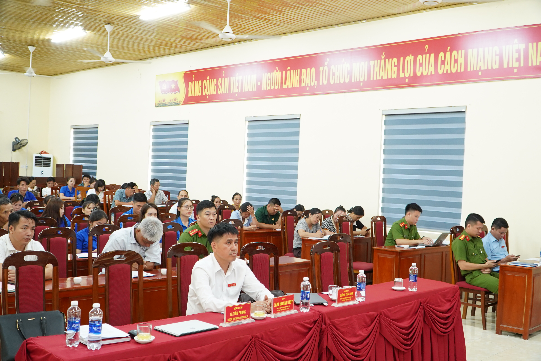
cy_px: 180
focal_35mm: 36
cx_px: 270
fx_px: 541
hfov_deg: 53.1
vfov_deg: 36.9
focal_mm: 24
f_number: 4.5
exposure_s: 1/50
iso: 1600
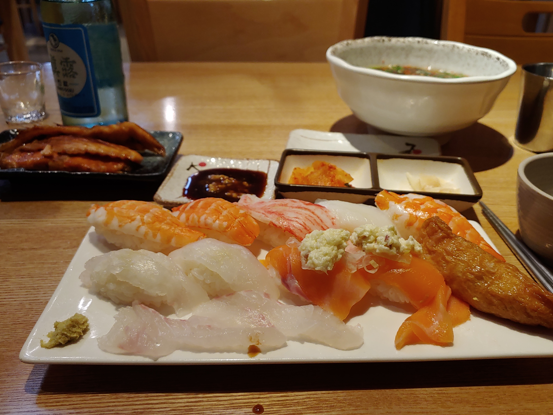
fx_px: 463
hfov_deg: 61.6
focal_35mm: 29
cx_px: 288
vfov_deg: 48.2
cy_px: 212
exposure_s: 1/60
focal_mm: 4.23
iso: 50
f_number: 1.5
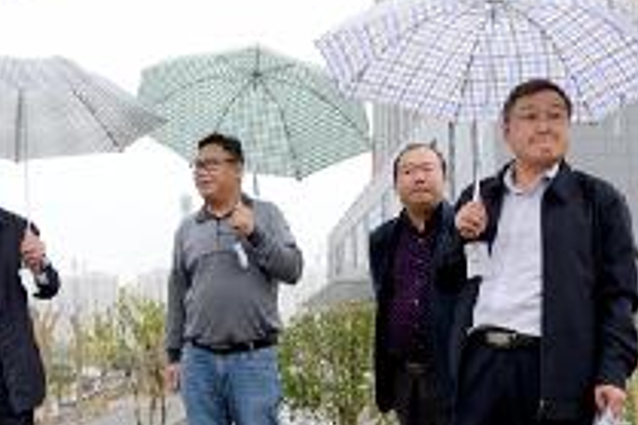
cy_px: 365
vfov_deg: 28.3
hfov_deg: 40.3
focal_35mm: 46
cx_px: 92
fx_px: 815
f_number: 5.6
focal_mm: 24
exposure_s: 1/125
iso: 320
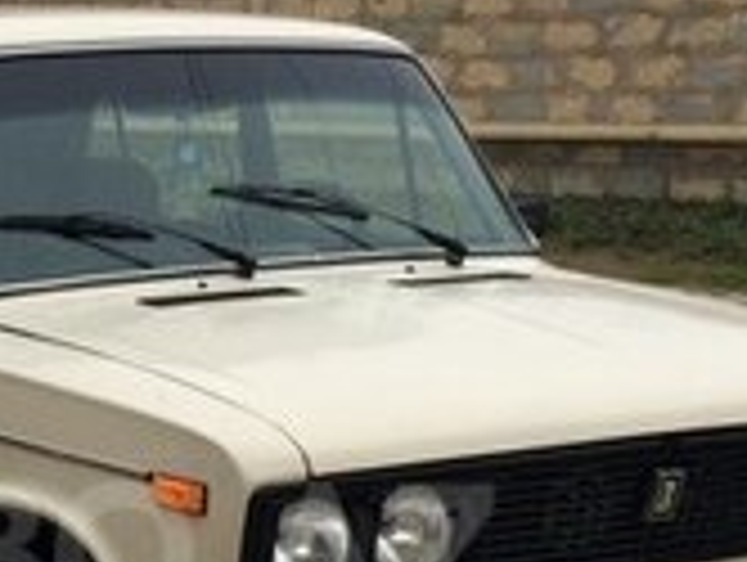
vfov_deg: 12.8
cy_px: 551
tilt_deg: -11.6
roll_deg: +2.2
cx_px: 36
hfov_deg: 16.8
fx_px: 2485
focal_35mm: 115
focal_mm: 4.15
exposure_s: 1/50
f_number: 2.2
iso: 40
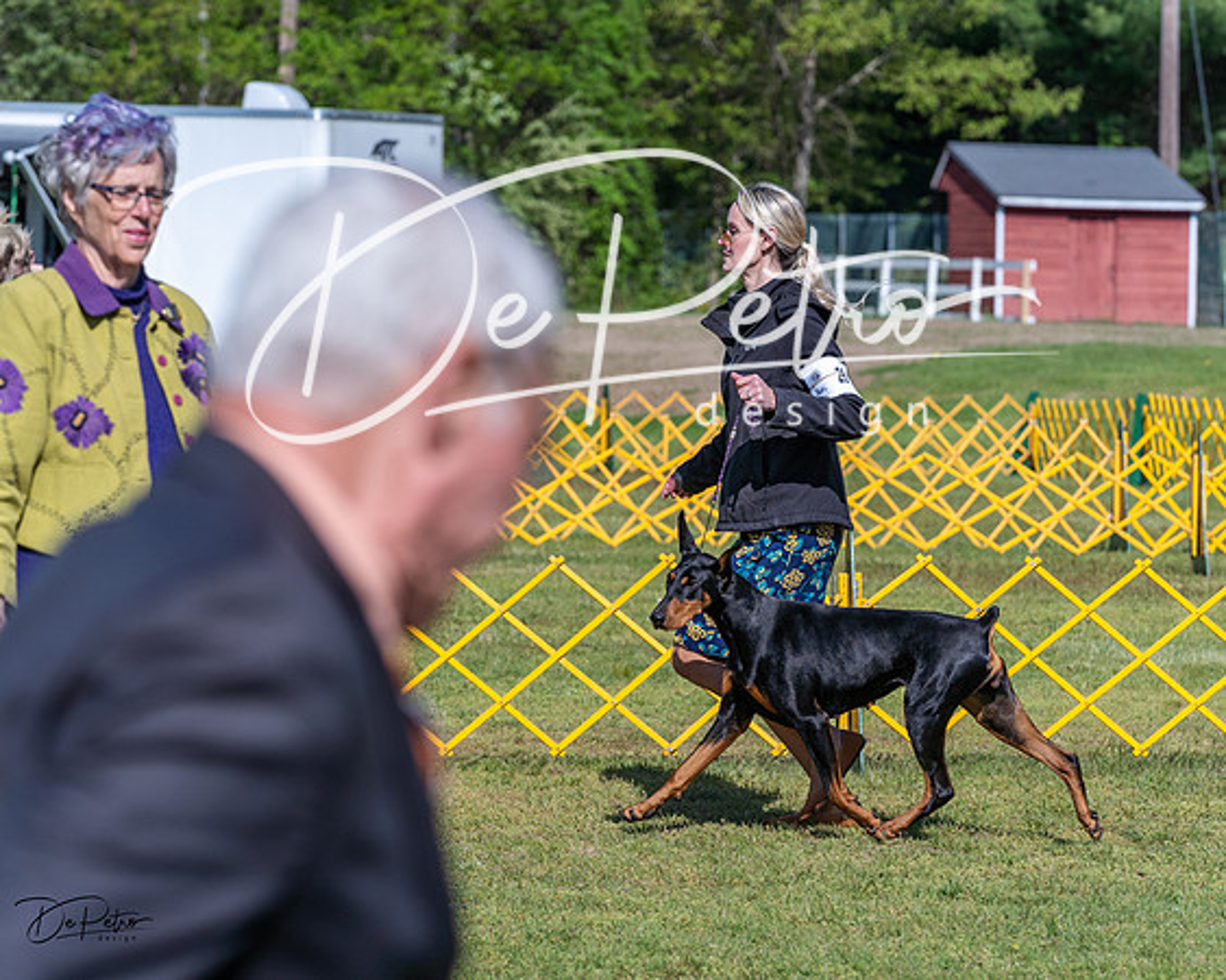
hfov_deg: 10.6
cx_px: 613
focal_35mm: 182
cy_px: 490
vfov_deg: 8.5
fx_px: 6618
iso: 320
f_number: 6.3
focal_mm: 162
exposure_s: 1/2000
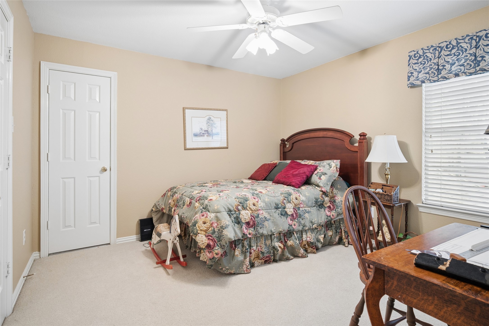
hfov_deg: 88.4
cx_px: 244
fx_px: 251
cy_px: 163
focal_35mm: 18
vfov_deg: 65.9
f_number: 8
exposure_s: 1
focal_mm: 18.5
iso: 250
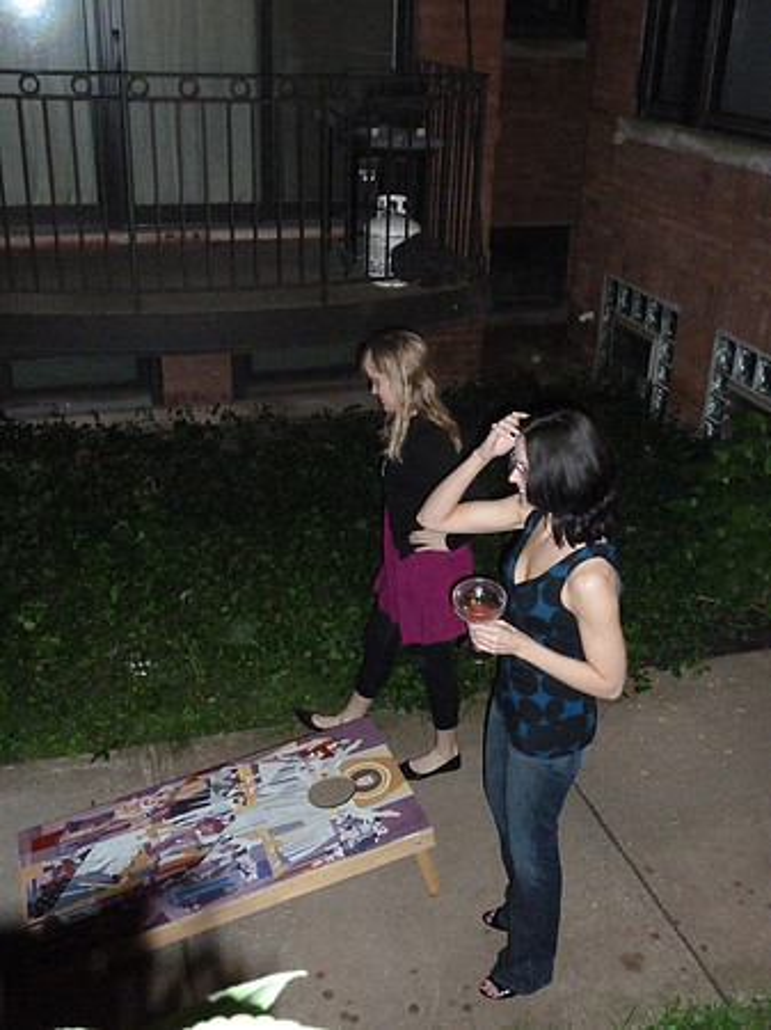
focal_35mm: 37
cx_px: 386
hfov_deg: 38.6
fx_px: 1100
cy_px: 515
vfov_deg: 50.2
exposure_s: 1/15
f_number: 3.6
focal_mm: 6.1
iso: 800
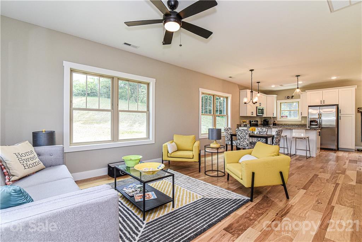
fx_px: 161
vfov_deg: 73.8
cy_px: 121
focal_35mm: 16
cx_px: 181
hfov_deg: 96.7
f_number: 8
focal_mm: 16
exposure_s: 1/160
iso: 1250
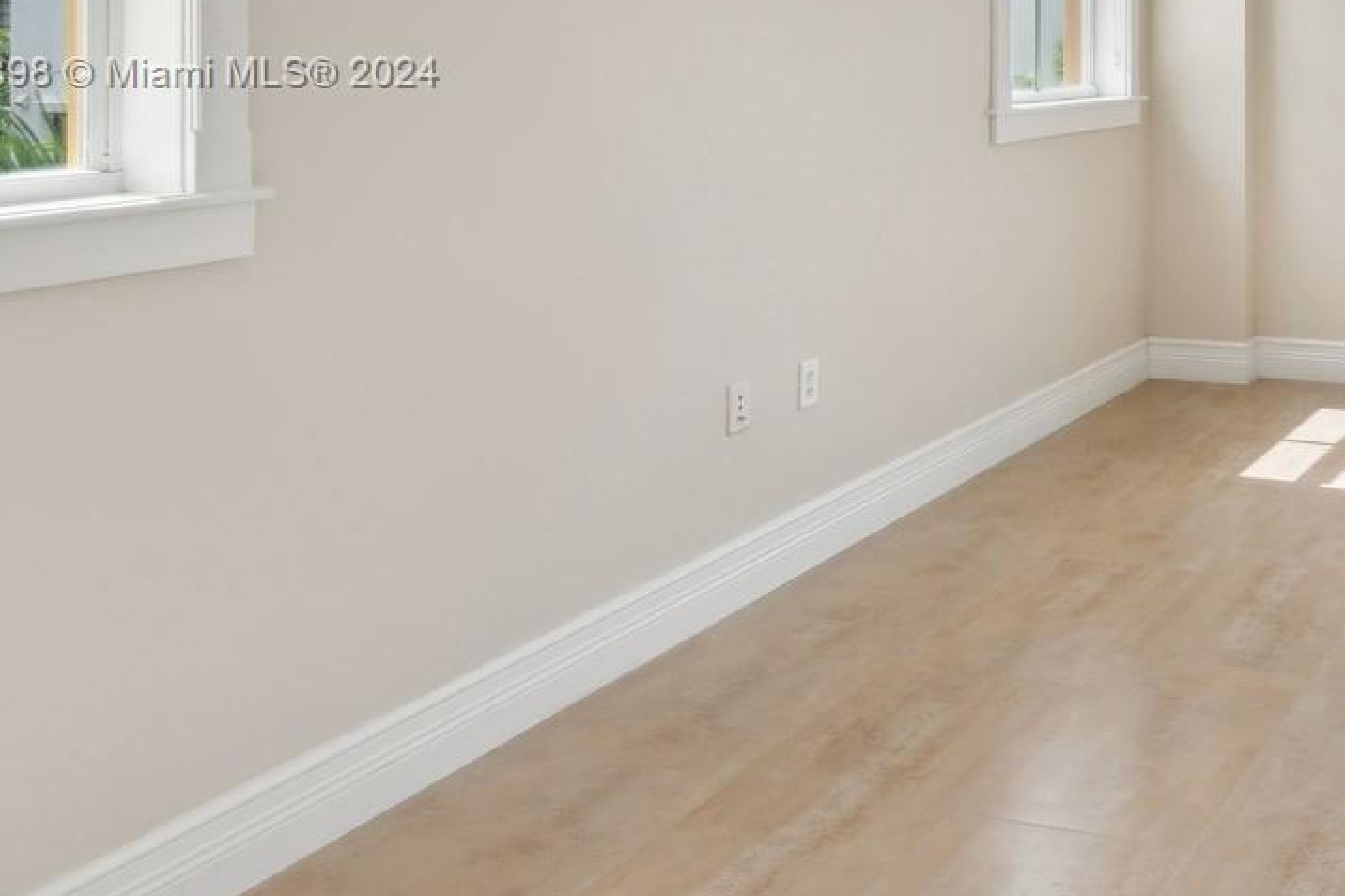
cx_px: 1339
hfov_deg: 43.6
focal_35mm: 38
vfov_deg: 33.1
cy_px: 76
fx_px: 1419
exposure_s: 1/100
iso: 200
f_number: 8
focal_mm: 17
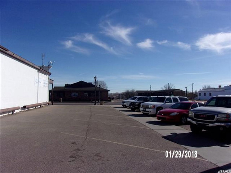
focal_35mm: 27
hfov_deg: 65.3
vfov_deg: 51.4
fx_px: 180
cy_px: 86
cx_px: 116
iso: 200
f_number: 10.4
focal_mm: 4.9
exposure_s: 1/480
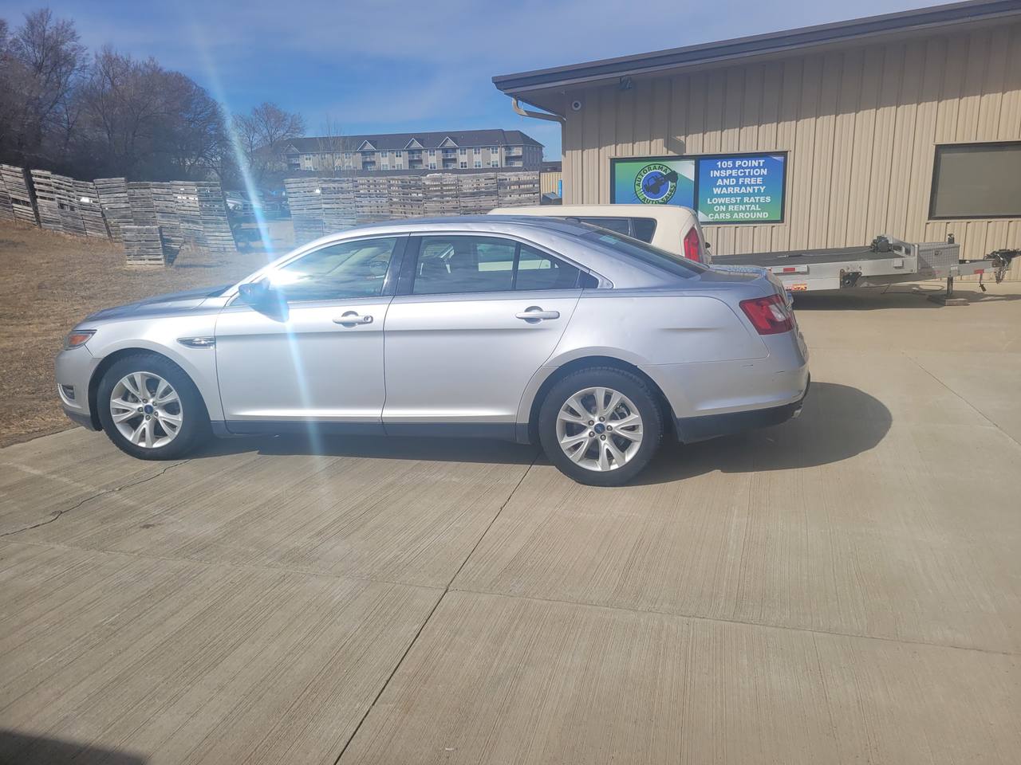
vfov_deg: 53.1
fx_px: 767
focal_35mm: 26
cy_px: 382
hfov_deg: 67.3
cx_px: 510
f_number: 1.8
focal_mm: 5.4
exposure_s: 1/5986
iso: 40
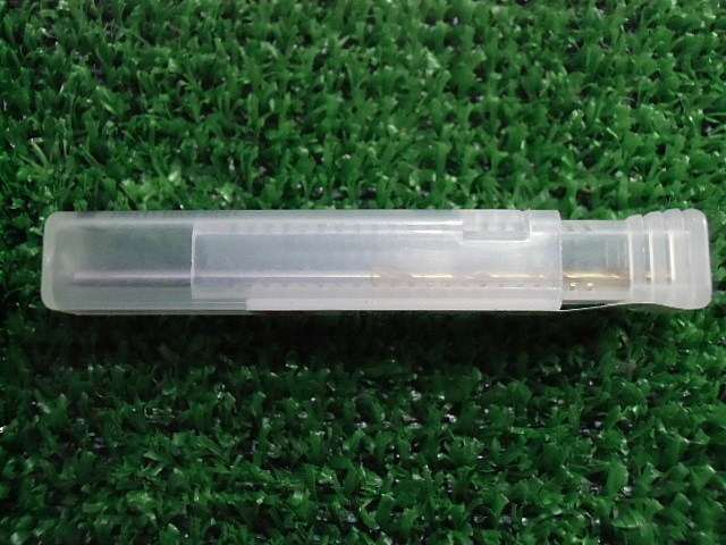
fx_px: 797
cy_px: 272
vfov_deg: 37.7
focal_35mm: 38
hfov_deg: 49.0
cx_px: 363
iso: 800
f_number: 3.9
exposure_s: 1/80
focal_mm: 6.67
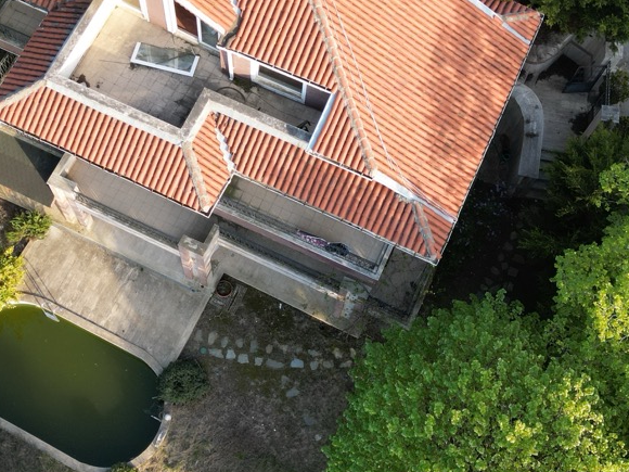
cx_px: 232
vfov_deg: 27.5
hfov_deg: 35.9
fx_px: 963
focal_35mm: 53
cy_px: 189
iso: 120
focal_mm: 6.72
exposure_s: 1/400
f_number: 1.7
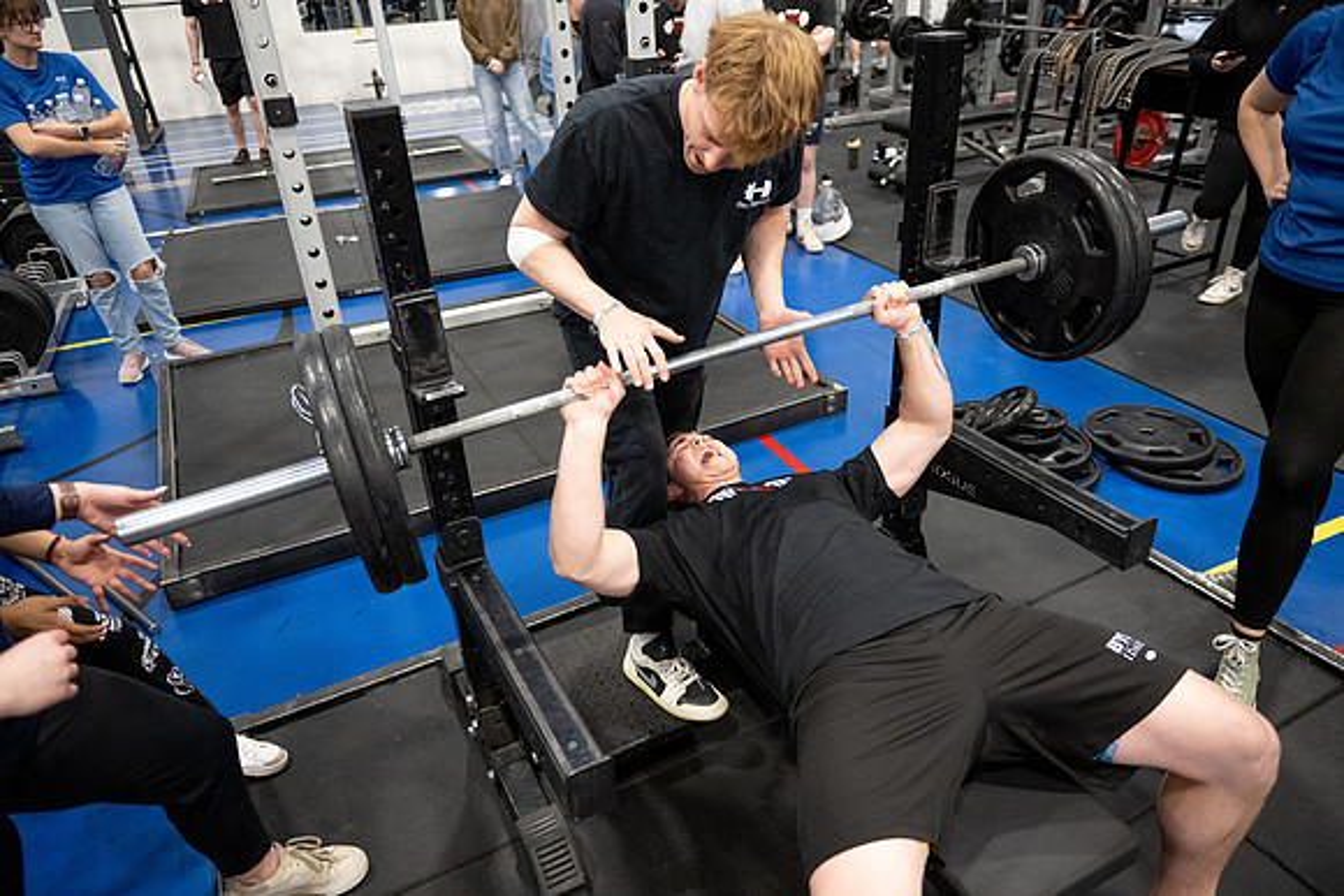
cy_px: 448
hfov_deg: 73.7
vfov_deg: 53.2
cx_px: 672
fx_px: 896
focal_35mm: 24
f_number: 2.8
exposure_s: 1/200
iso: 6400
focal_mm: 24
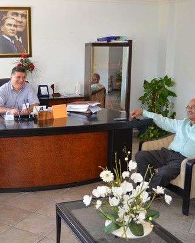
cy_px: 121
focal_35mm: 48
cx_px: 46
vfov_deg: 38.8
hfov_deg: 30.9
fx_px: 346
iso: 800
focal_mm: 22
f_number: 3.5
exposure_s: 1/60
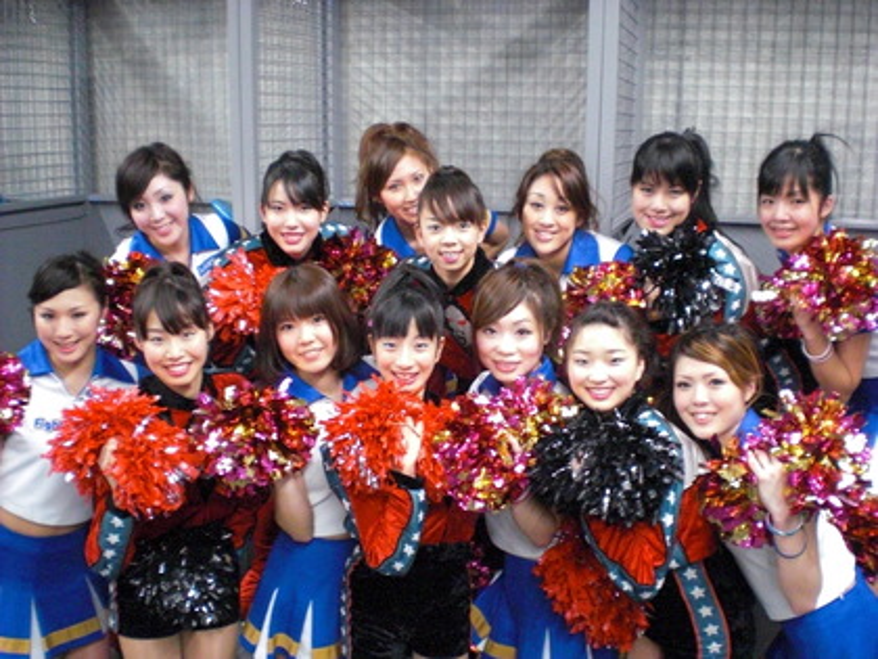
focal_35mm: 38
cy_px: 330
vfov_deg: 37.7
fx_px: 964
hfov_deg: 49.0
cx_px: 439
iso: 800
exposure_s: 1/25
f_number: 3.1
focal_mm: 6.3
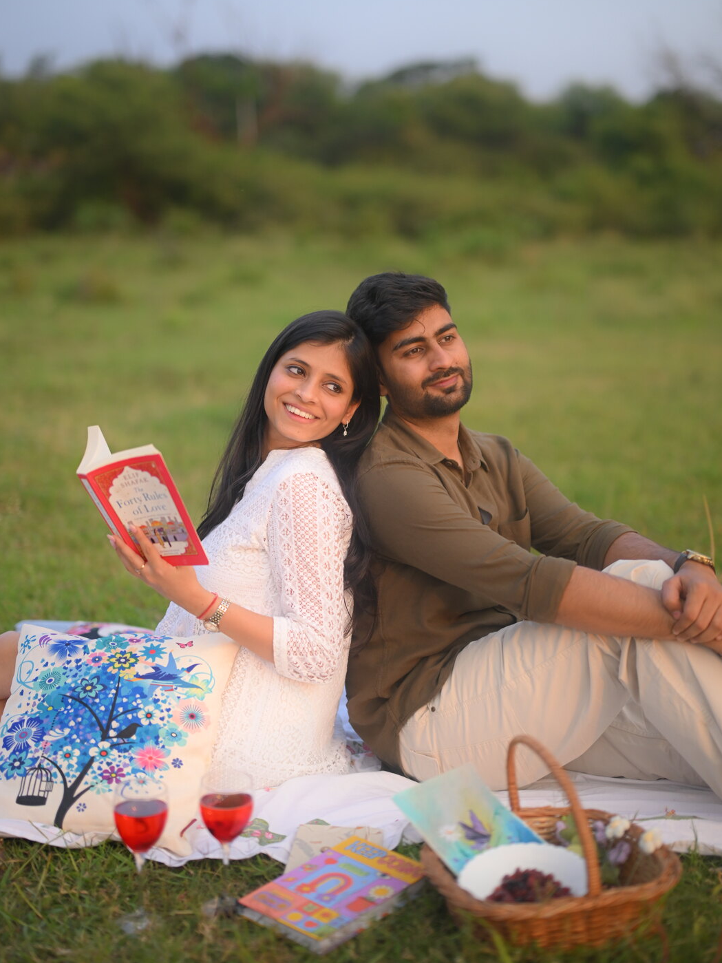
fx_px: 1530
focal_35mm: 55
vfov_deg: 34.9
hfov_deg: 26.6
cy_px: 419
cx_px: 364
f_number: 1.2
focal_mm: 50
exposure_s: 1/320
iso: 500
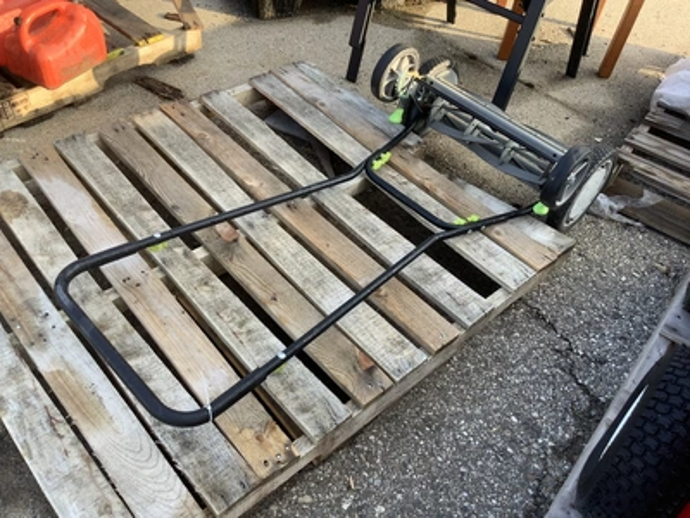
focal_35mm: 31
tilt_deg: -46.9
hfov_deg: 58.4
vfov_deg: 45.4
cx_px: 345
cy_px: 259
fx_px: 618
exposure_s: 1/120
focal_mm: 3.3
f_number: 2.4
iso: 32
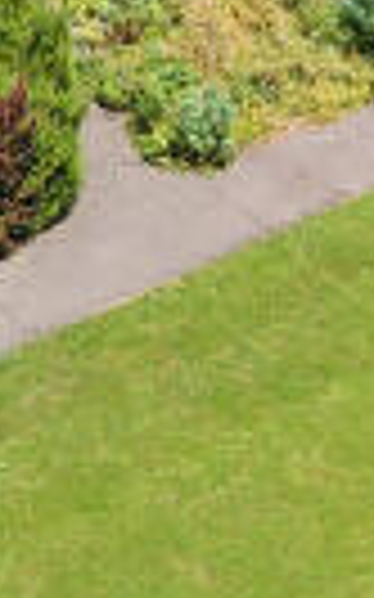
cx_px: 685
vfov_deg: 9.8
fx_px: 3200
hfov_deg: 6.5
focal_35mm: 196
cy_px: -683
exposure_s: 1/2500
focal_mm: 8.67
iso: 170
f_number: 1.8
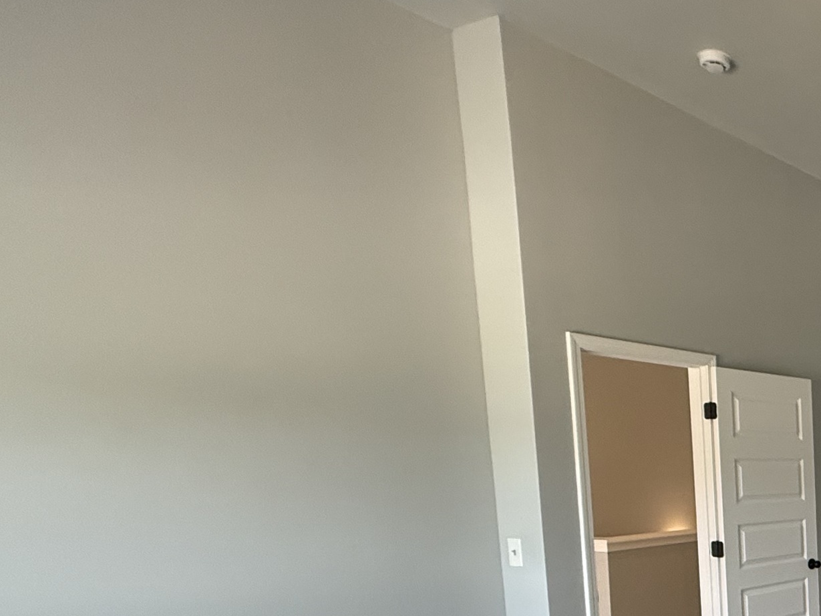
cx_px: 1010
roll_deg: +0.4
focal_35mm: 35
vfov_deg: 37.8
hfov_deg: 37.8
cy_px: 561
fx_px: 830
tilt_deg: -6.4
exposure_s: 1/120
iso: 320
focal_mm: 2.22
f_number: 2.2
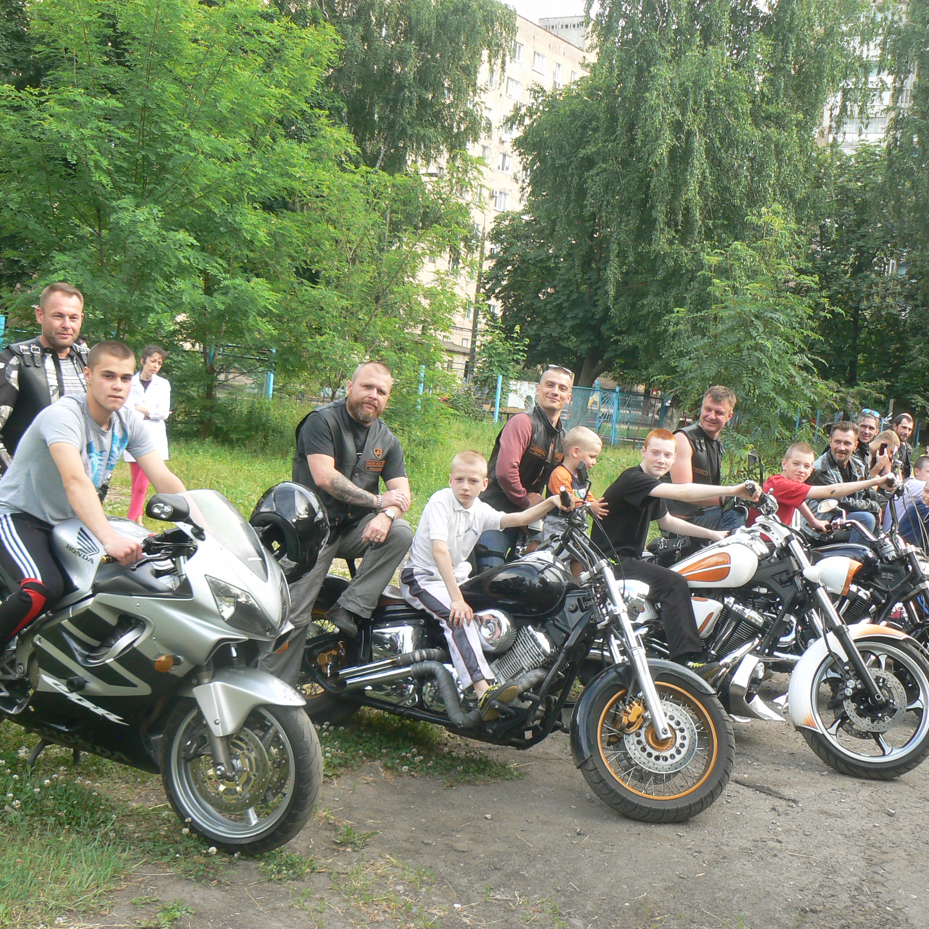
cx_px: 451
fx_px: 1306
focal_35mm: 43
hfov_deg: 39.2
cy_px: 464
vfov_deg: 39.2
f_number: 4.5
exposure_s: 1/100
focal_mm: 6
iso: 80
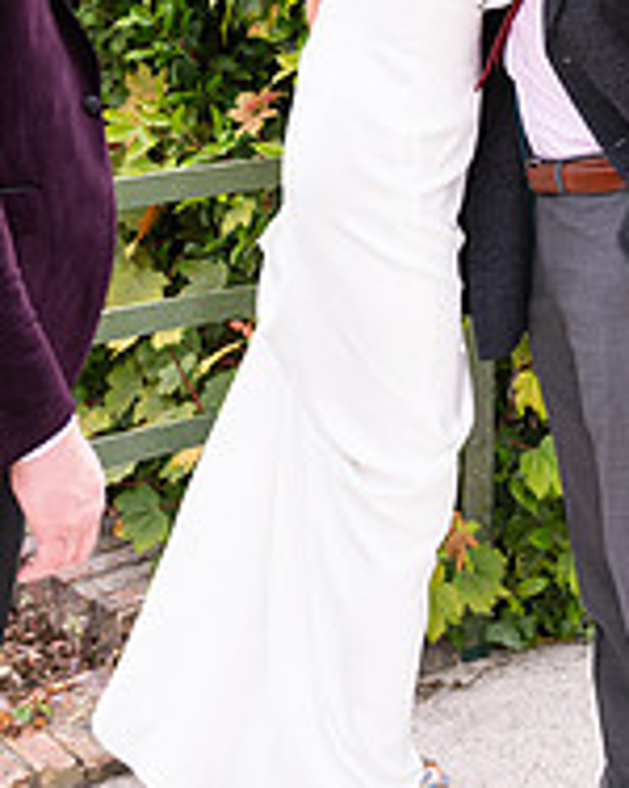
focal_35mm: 84
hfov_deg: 18.1
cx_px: 512
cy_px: 31
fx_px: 1958
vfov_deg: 22.1
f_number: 3.5
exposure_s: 1/1250
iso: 250
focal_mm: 29
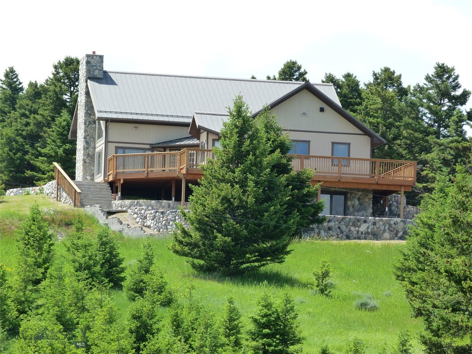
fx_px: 3286
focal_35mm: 241
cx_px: 236
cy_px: 177
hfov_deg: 8.2
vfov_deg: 6.2
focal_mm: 43.5
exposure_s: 1/250
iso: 125
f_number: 4.5
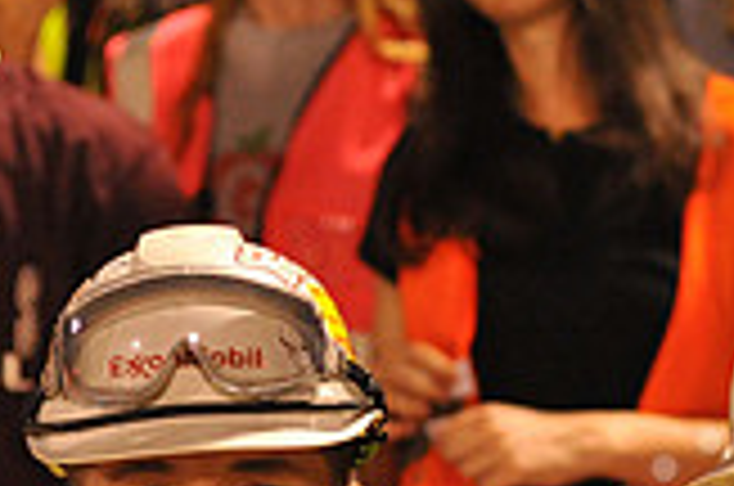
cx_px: 905
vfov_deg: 2.8
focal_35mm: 481
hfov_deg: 4.3
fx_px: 9788
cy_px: 806
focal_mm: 135
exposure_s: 1/160
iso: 5000
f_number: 5
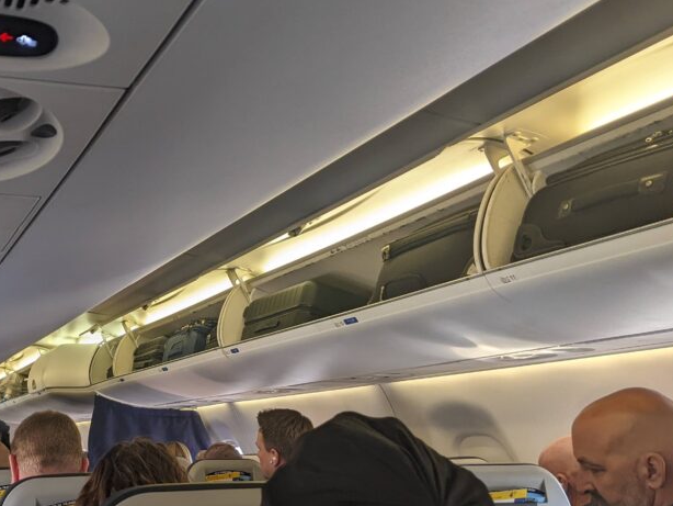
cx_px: 128
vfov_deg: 32.0
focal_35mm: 45
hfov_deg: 40.2
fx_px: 875
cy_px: 331
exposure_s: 1/120
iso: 54
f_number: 1.8
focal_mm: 4.44
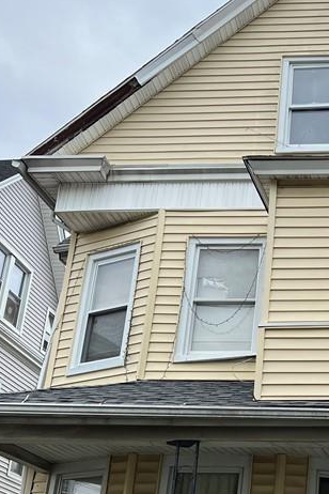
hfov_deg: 21.4
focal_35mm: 60
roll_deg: -1.5
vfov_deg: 33.1
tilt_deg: +21.5
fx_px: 822
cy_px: 326
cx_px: 363
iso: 50
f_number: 1.5
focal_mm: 5.7
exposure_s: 1/1295
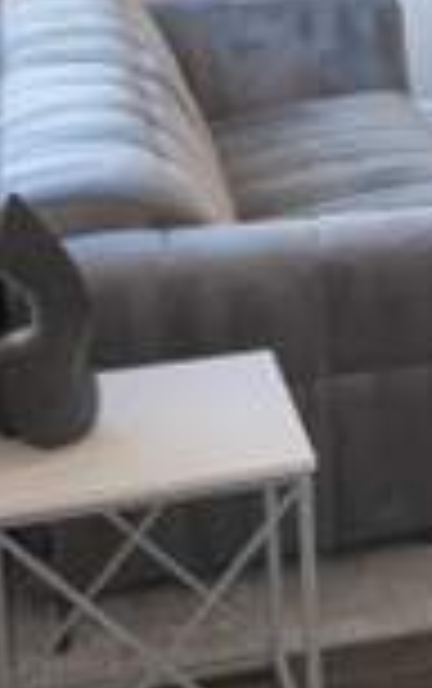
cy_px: -76
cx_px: 788
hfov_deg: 10.1
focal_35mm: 123
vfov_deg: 16.4
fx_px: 2311
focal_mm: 17
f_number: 2.8
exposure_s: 1/100
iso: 200
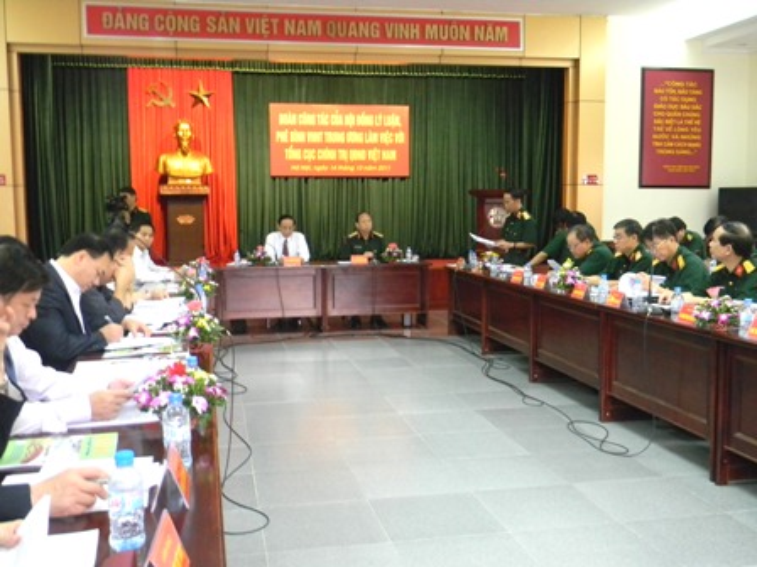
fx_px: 787
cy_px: 284
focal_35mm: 36
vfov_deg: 39.7
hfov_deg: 51.4
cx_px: 378
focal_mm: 6.4
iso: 400
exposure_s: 1/15.1
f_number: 3.7
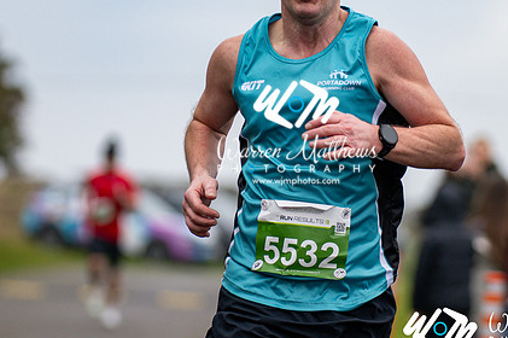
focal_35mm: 351
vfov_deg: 3.9
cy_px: 130
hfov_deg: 5.9
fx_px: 4949
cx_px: 296
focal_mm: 170
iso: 320
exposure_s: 1/1600
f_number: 2.8
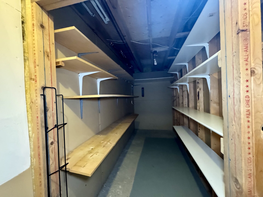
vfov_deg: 85.7
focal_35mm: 14
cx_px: 132
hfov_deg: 102.1
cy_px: 98
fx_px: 106
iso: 1250
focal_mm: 2.22
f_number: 2.2
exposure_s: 1/60
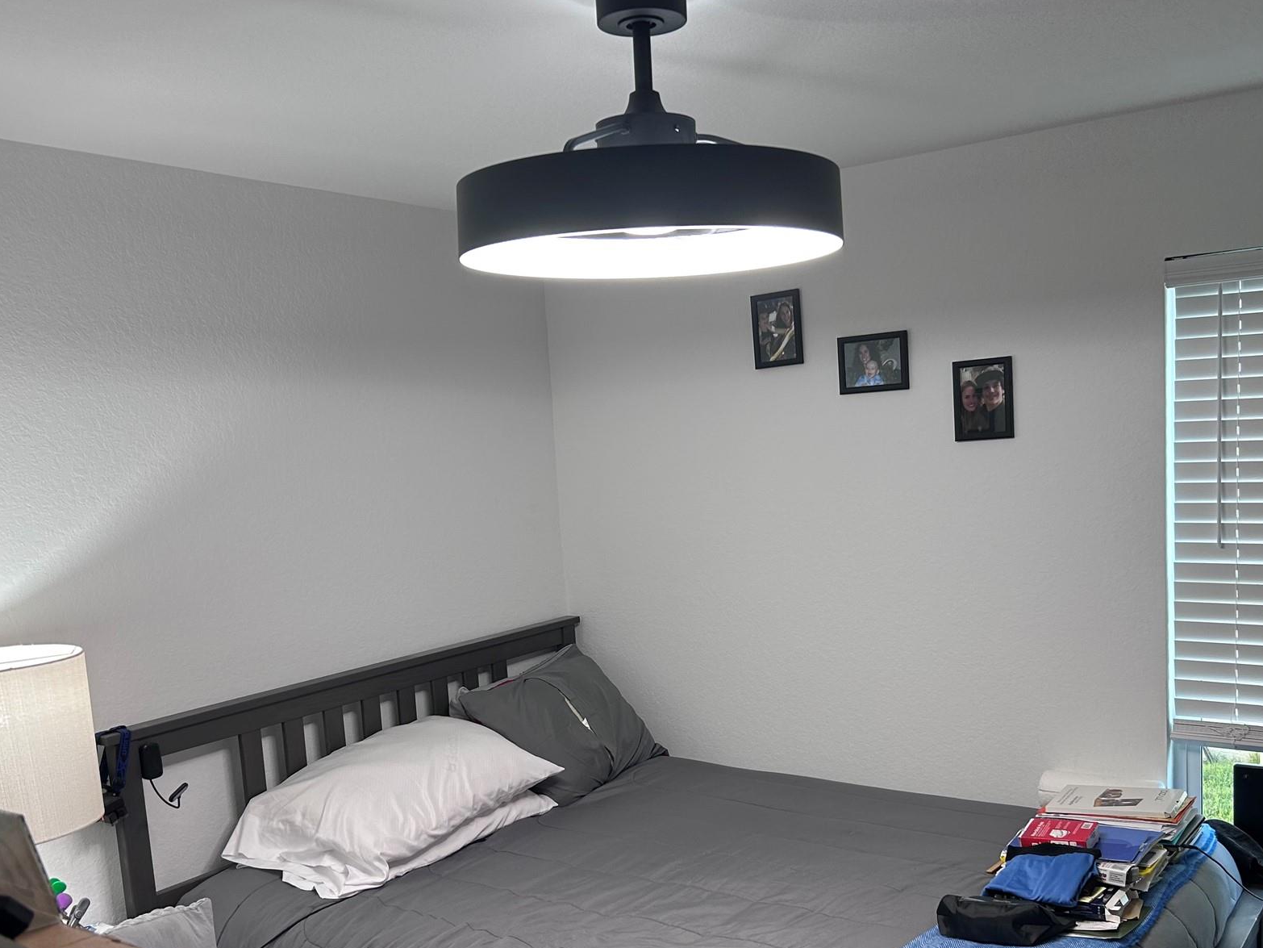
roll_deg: +4.2
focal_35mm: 34
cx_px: 668
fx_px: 1241
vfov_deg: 41.5
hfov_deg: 53.9
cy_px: 599
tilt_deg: -7.1
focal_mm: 5.7
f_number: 1.5
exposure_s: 1/60
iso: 64
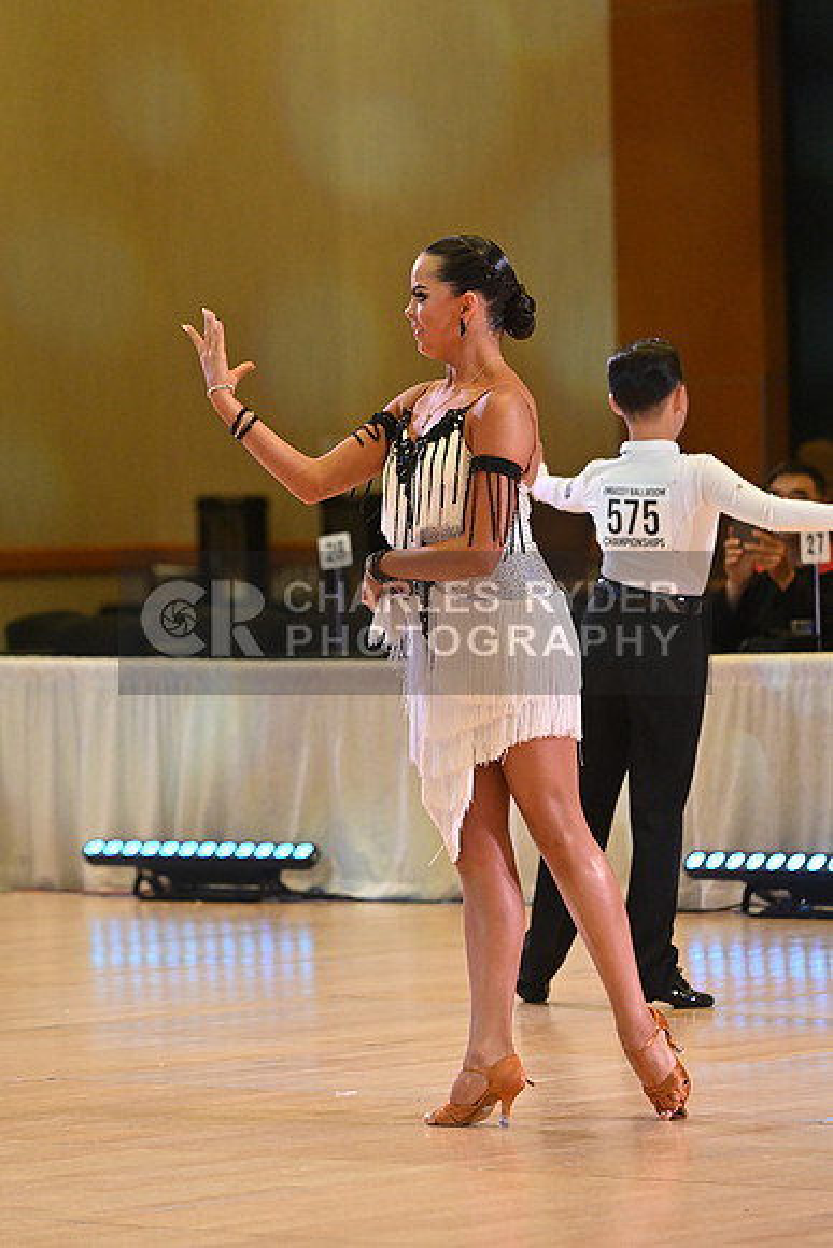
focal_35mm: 185
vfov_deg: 11.1
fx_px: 6417
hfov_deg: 7.4
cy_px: 624
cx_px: 416
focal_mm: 185
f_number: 5.6
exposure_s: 1/400
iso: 4000
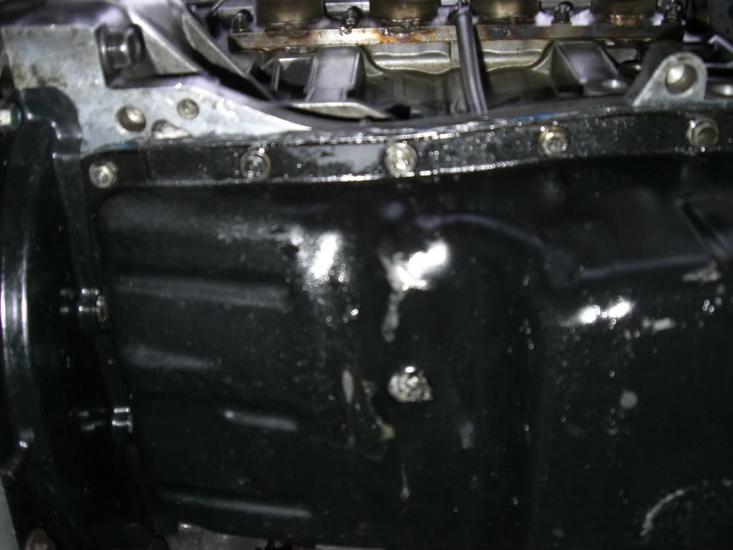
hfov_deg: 49.0
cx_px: 366
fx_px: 805
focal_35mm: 38
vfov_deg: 37.7
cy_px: 275
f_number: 2.7
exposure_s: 1/60
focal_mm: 6.2
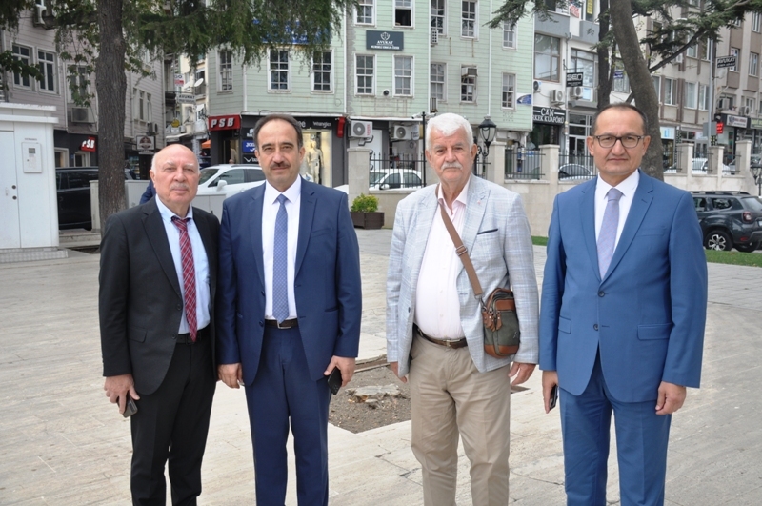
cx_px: 381
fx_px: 824
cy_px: 253
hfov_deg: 49.6
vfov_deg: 34.1
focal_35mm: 39
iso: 200
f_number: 6.3
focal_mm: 26
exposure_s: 1/160
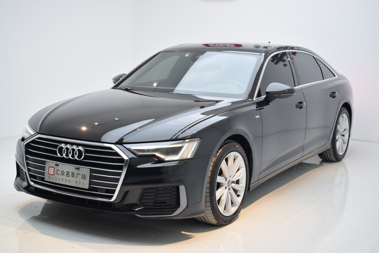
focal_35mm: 54
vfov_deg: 25.1
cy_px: 126
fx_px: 569
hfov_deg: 36.9
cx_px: 190
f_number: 5.6
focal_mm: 36
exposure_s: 1/125
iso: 1000
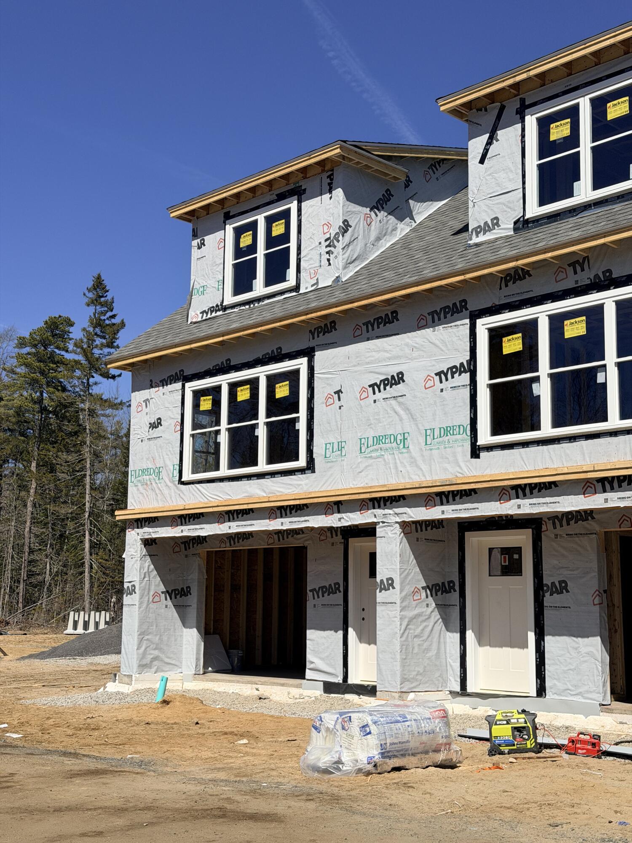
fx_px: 1168
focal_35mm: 48
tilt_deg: +8.1
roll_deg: -1.6
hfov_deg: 30.3
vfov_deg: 39.7
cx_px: 316
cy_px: 422
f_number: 1.78
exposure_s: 1/9901
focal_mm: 6.76
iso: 64
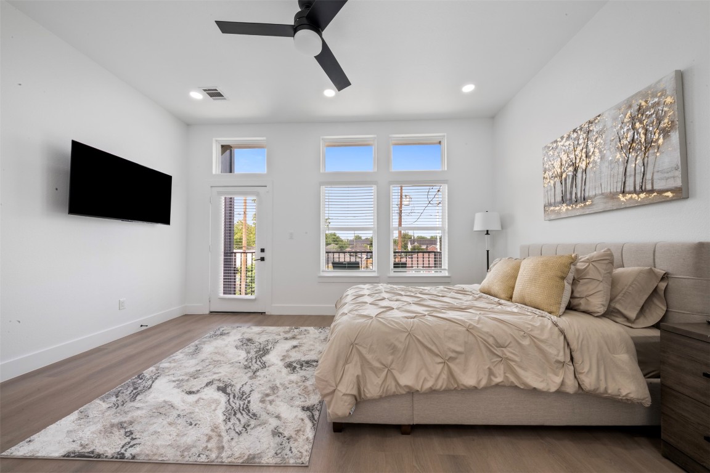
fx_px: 237
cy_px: 236
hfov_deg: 112.6
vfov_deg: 90.0
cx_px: 355
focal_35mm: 12
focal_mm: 12
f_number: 9
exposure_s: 3.2
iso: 250
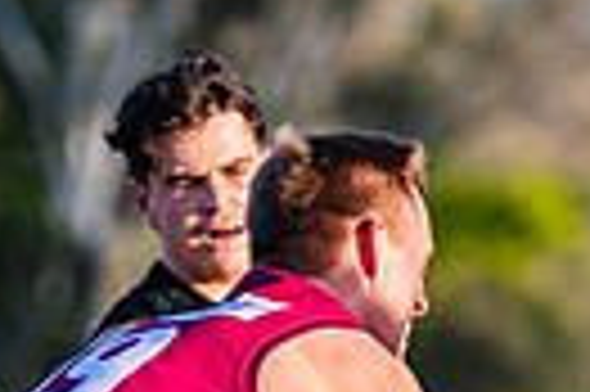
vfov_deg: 1.0
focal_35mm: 1438
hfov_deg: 1.4
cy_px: 732
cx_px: 41
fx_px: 23538
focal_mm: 240
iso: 800
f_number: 5
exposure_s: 1/1600
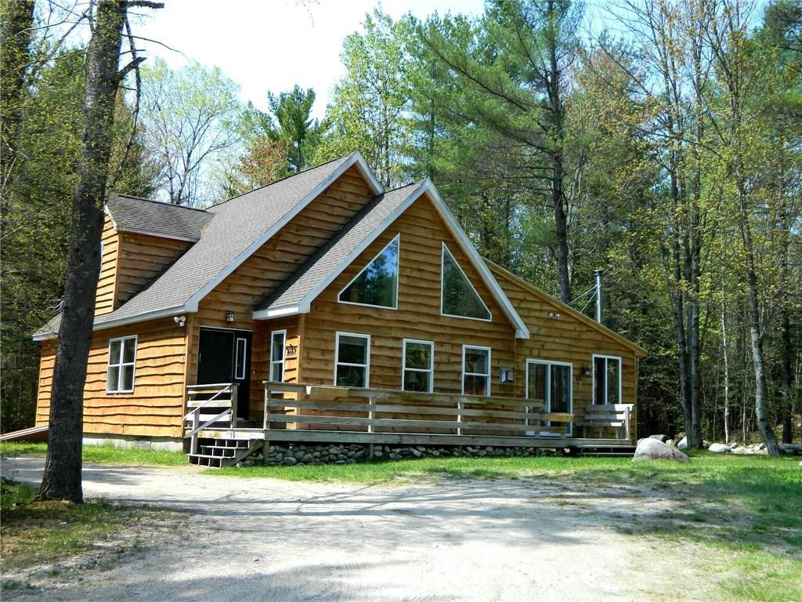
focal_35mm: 41
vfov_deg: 35.1
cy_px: 301
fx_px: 950
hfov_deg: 45.8
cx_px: 401
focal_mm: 7.3
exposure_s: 1/400
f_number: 3.5
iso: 80
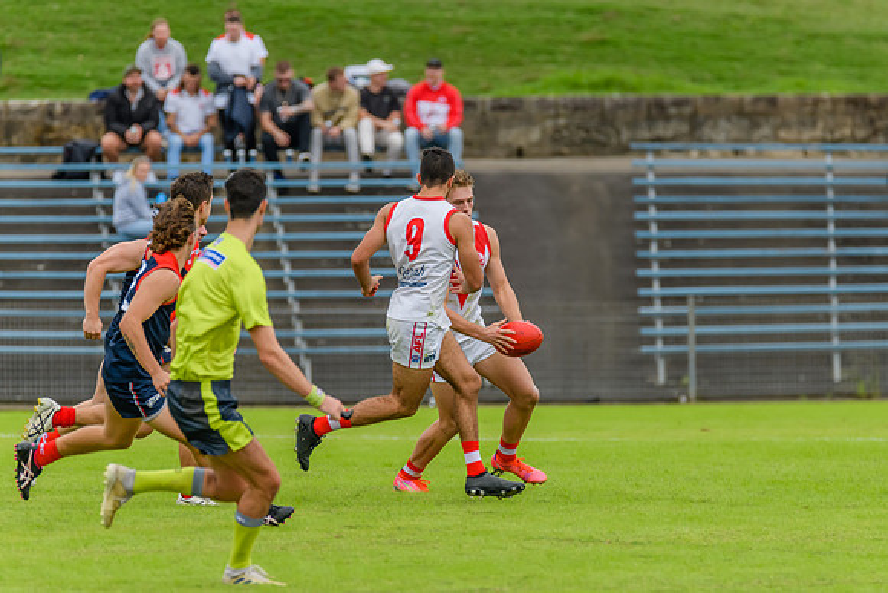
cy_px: 322
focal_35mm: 619
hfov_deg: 3.3
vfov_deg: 2.2
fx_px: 15281
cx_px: 474
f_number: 6
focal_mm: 450
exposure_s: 1/2000
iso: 900
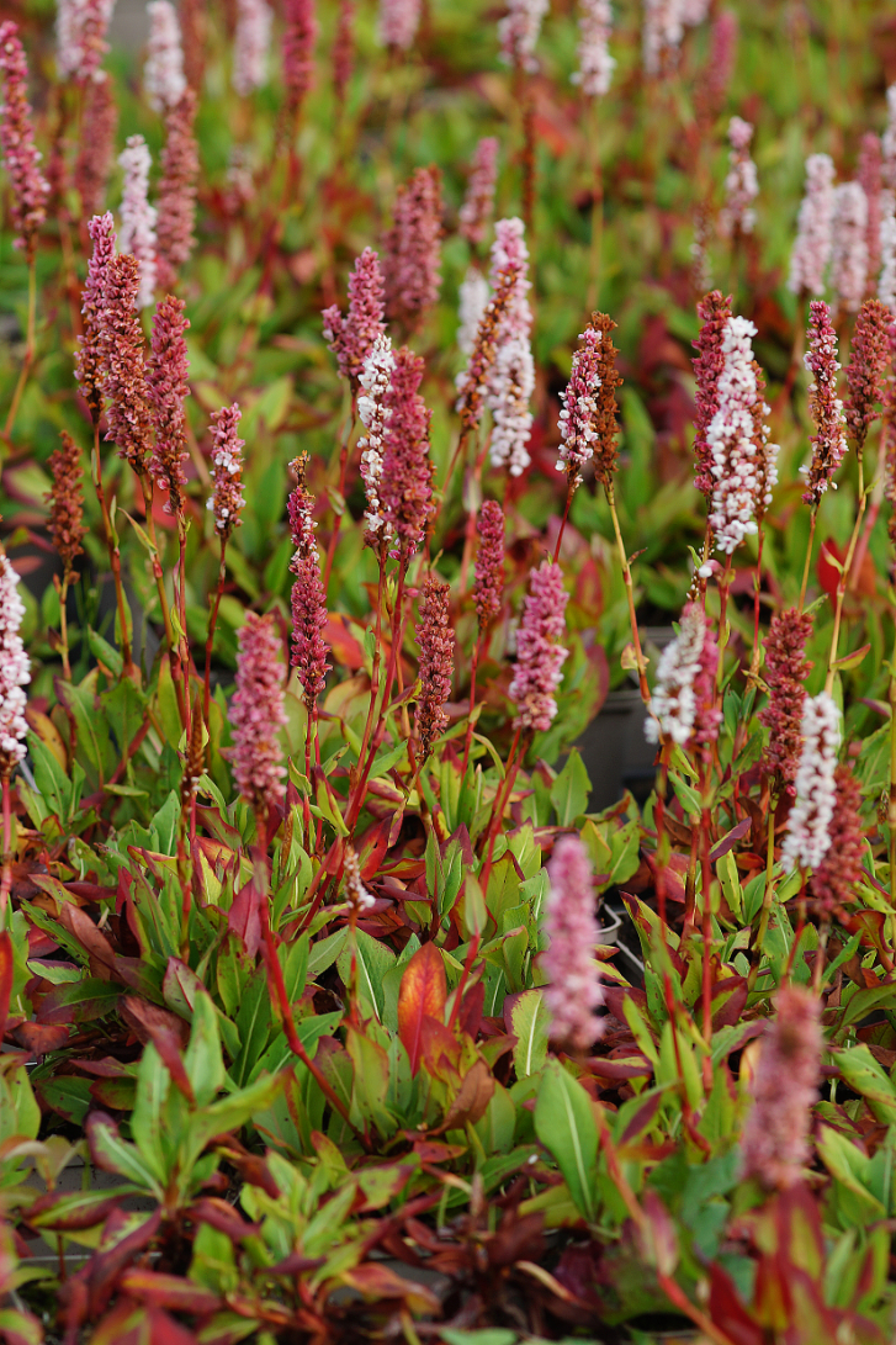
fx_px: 6161
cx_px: 405
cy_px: 623
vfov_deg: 12.5
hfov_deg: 8.3
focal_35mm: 165
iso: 100
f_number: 5
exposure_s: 1/200
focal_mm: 100
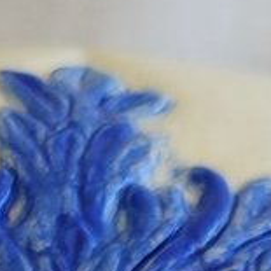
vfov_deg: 6.3
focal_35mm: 263
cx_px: 51
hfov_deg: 6.6
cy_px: 701
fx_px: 2329
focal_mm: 5.58
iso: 50
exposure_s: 1/96
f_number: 1.8
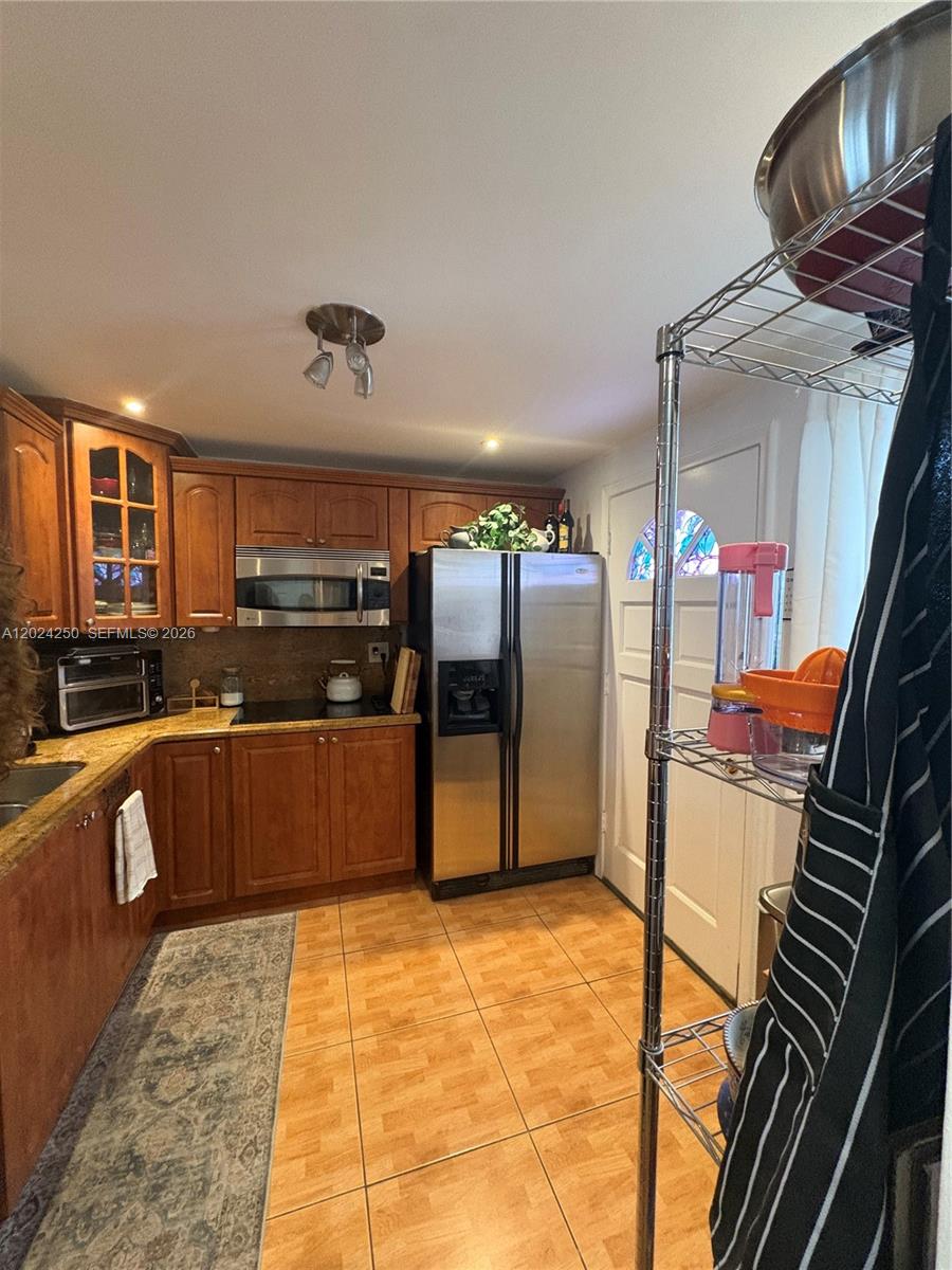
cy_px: 635
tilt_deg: -3.5
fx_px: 513
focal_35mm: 14
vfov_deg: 102.1
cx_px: 476
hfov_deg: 85.7
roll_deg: -0.5
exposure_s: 1/60
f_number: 2.2
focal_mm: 2.22
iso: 640
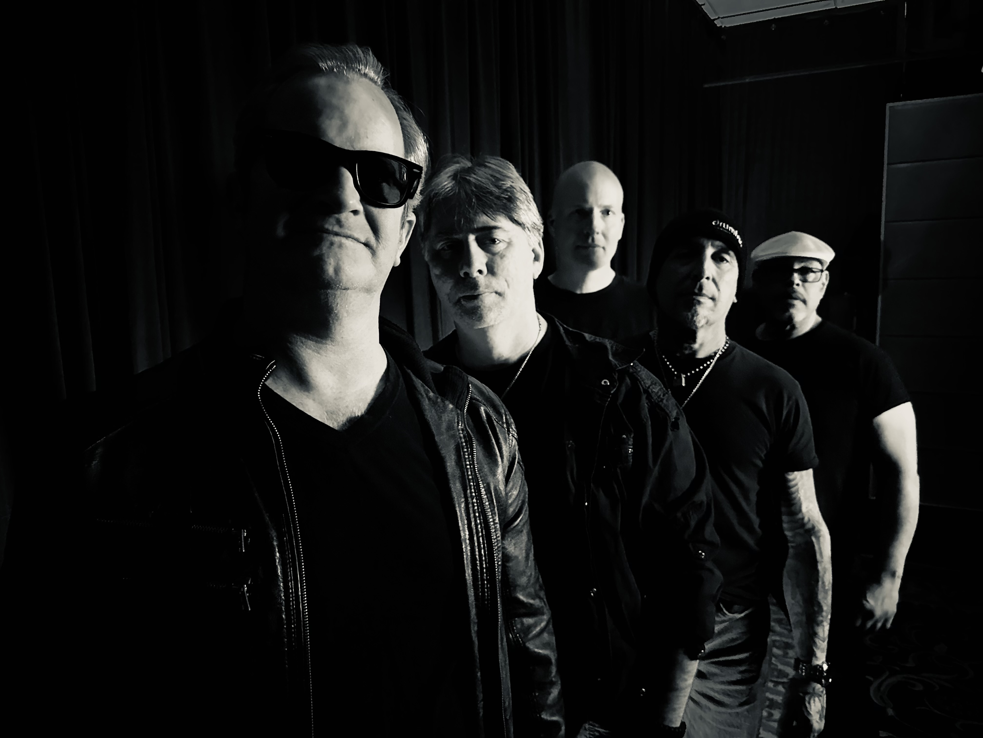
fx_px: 682
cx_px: 492
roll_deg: -1.4
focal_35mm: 24
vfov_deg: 56.8
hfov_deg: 71.6
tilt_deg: -10.0
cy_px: 369
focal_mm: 6.86
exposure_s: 1/15
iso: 10000
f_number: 1.78
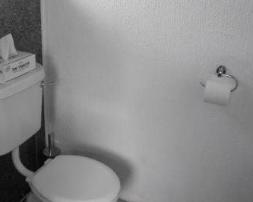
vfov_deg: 36.3
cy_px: 81
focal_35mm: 41
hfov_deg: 44.5
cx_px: 97
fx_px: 307
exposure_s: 1/60
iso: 250
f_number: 3.1
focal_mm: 4.3
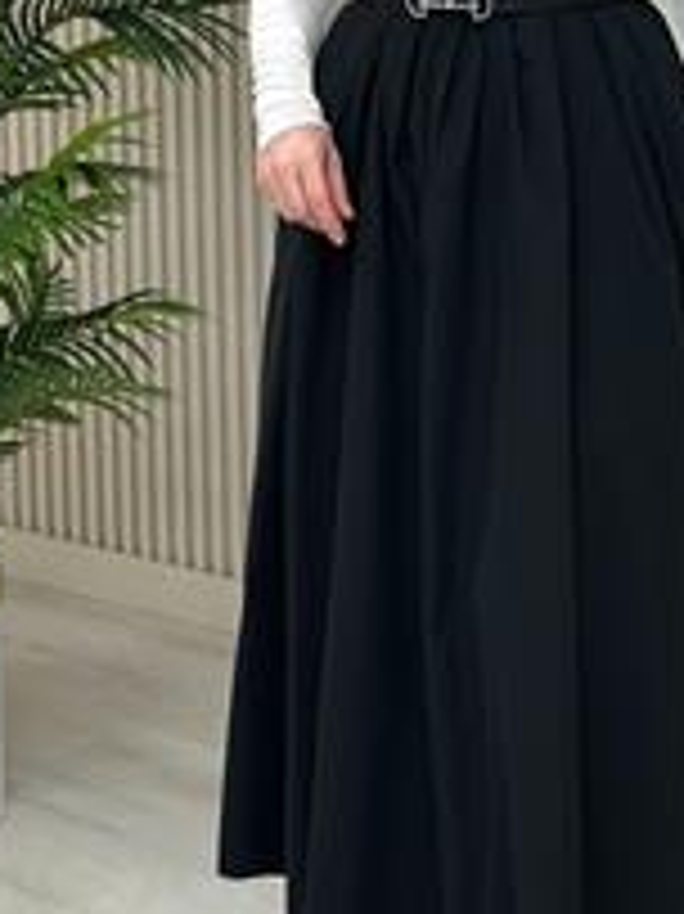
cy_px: 106
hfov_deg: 11.7
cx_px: 486
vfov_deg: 15.5
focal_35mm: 126
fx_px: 3323
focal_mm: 6.86
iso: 80
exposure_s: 1/219
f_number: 1.78
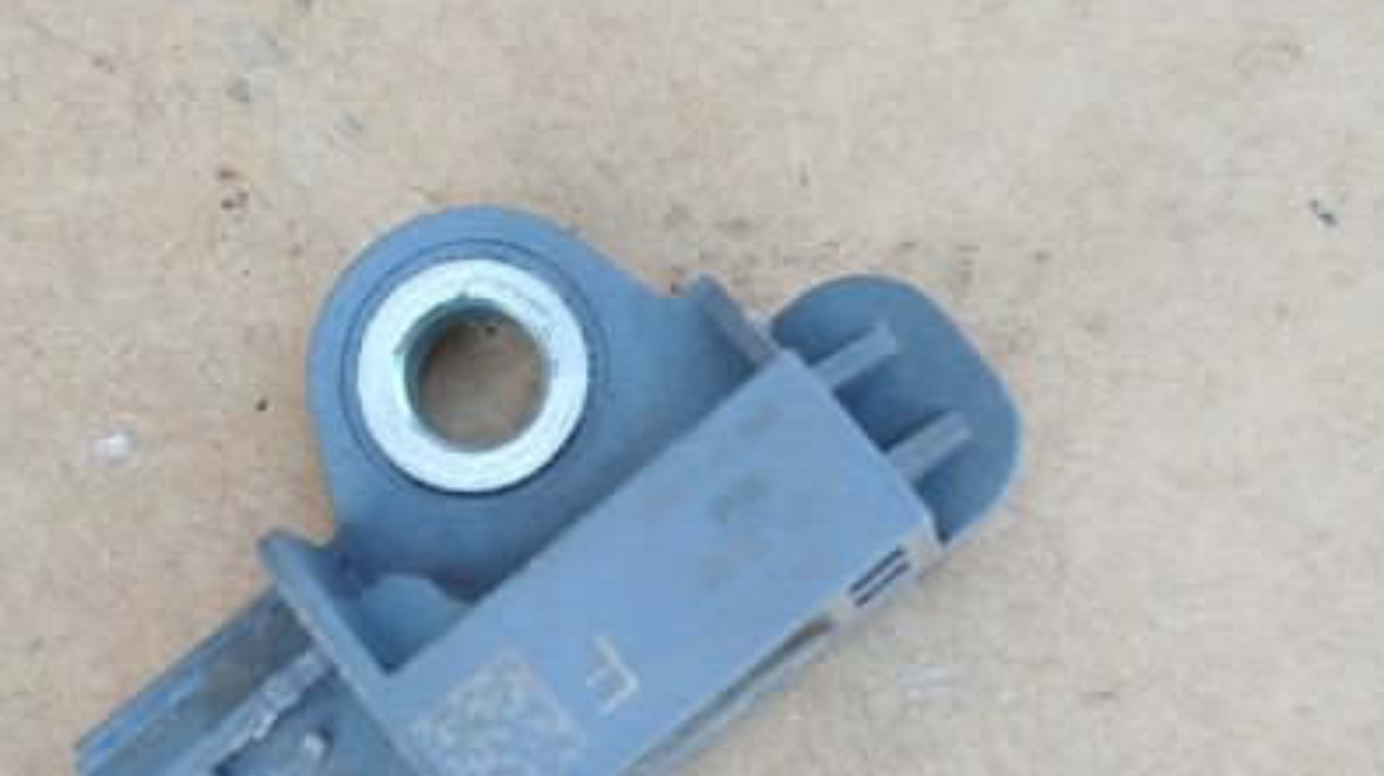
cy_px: 523
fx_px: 3117
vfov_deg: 14.2
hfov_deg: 24.8
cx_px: 390
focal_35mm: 85
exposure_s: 1/50
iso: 80
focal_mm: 5.31
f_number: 1.7
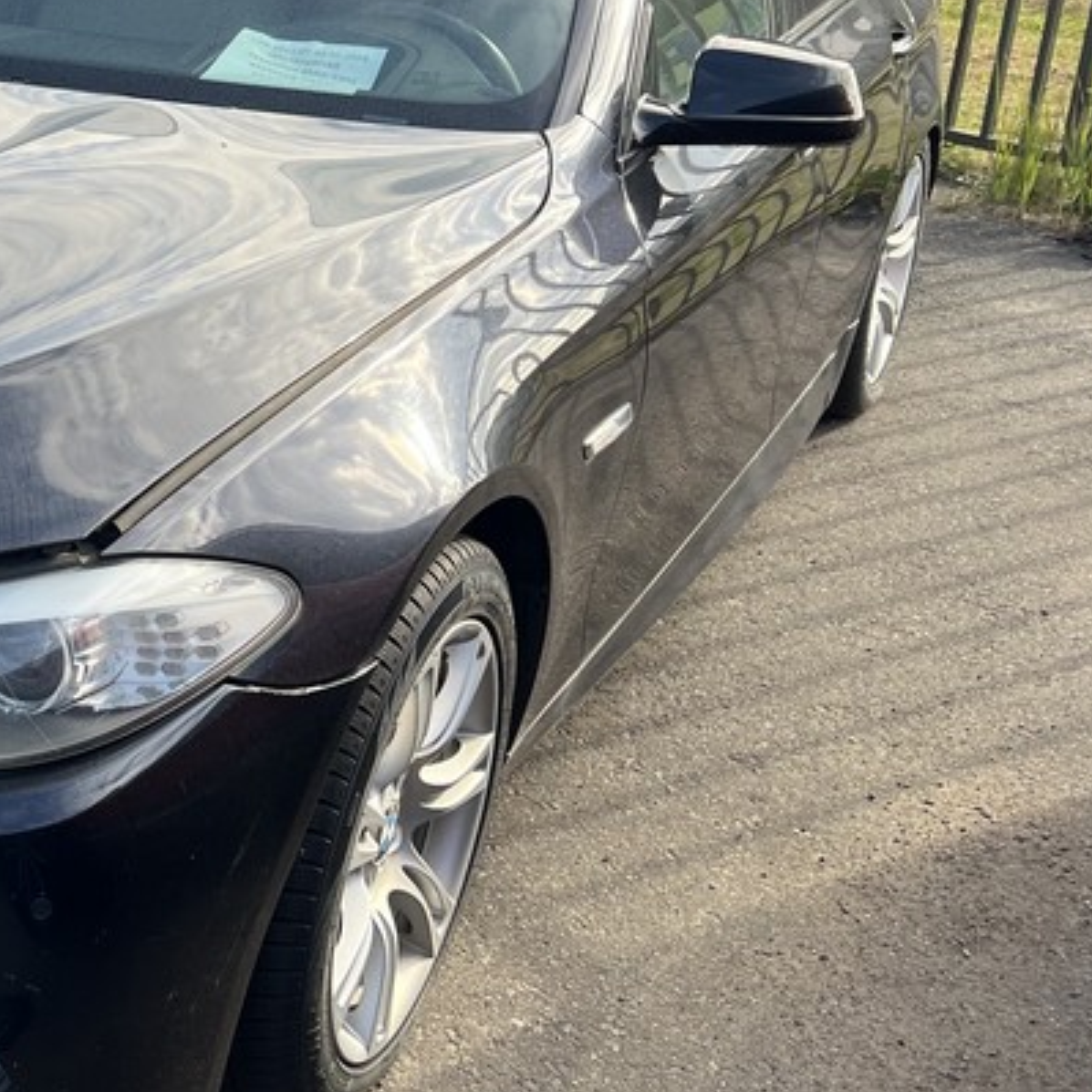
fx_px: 2106
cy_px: 509
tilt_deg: -20.7
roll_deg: -0.4
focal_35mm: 59
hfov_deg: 26.5
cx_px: -145
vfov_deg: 29.1
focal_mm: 5.7
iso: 50
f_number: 1.5
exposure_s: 1/748
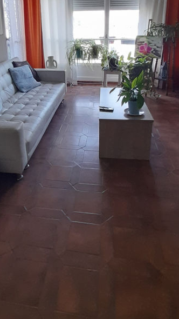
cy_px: 88
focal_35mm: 24
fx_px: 202
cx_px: 79
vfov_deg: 72.1
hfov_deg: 47.6
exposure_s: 1/33
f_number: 2.2
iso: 160
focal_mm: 1.42
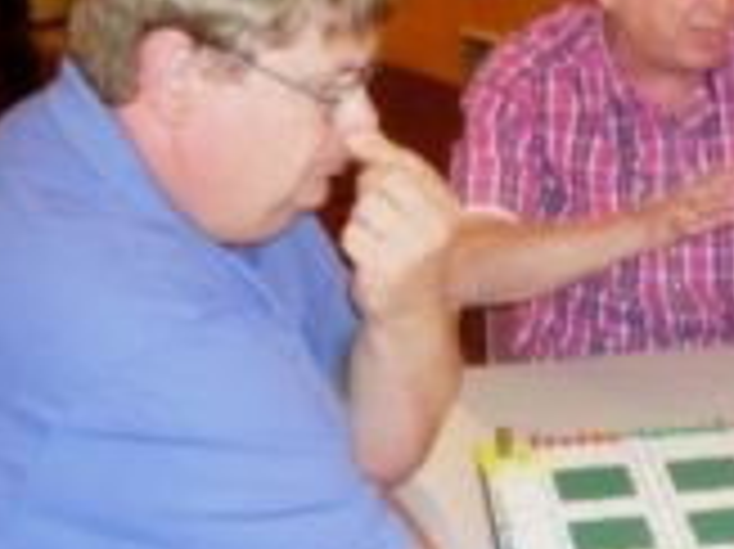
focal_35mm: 86
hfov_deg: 22.0
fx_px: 1822
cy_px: 238
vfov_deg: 17.1
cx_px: 711
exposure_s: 1/45
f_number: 3.2
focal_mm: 6.3
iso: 800
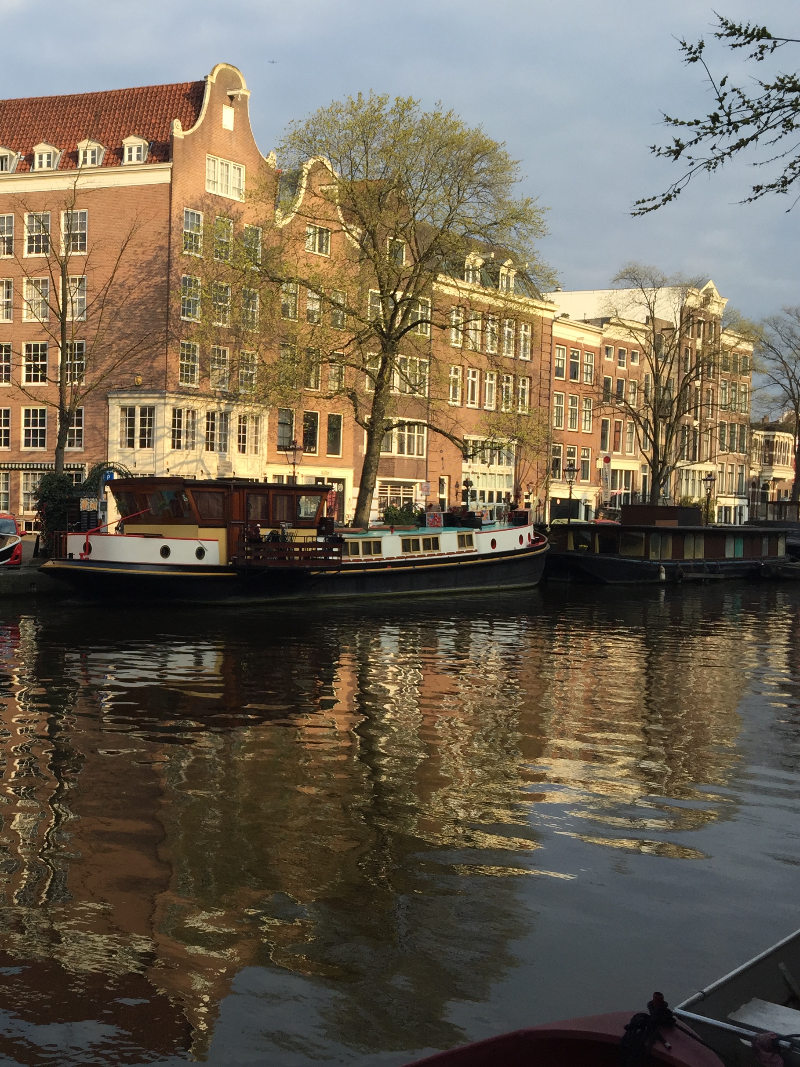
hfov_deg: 35.1
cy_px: 536
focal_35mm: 39
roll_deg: -1.5
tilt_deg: -3.4
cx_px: 111
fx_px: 1202
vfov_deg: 47.9
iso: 32
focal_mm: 4.15
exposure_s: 1/775
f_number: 2.2
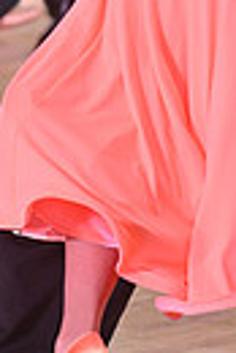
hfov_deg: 1.9
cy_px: -166
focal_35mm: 713
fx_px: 6992
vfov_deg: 2.9
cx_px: 189
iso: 3200
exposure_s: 1/400
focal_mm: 160
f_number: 5
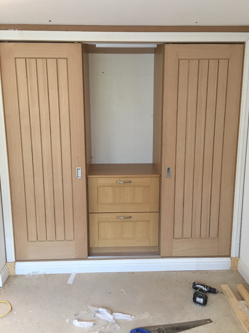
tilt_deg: -10.1
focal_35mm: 30
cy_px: 165
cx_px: 126
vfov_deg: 60.0
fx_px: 288
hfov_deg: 46.8
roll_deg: +0.3
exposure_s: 1/33
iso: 125
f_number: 2.2
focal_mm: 4.15
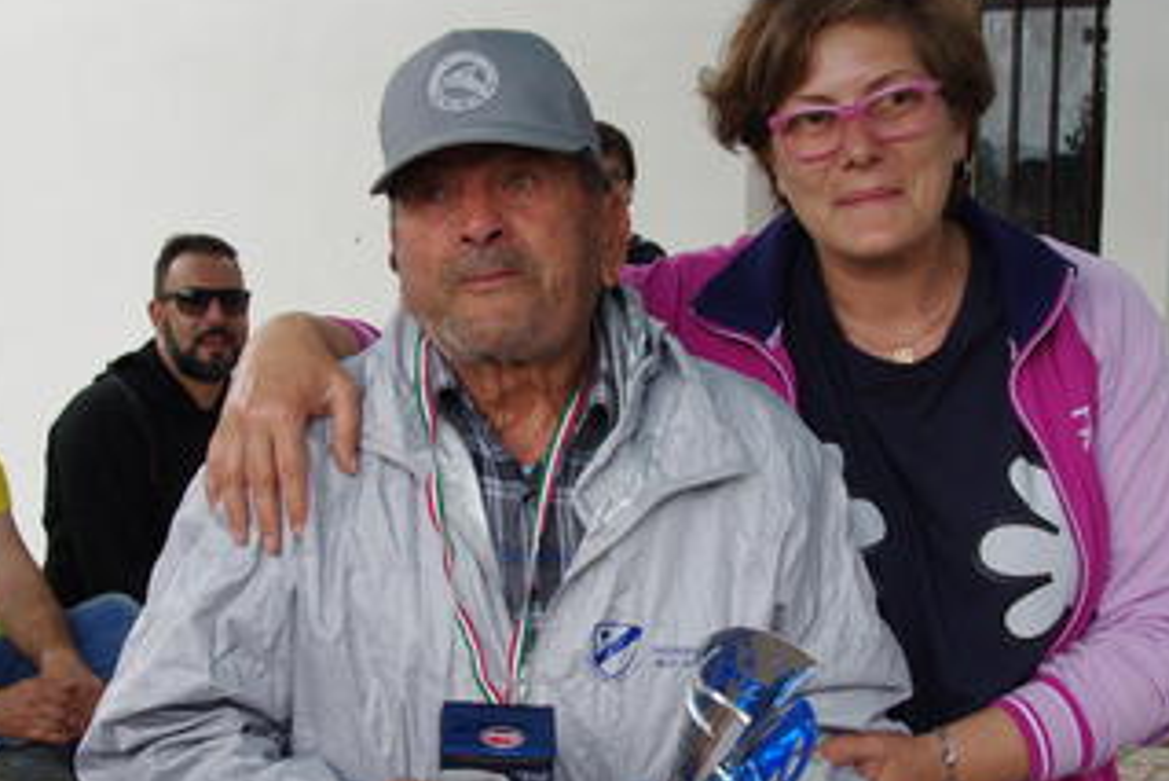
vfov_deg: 18.9
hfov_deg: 28.1
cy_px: 468
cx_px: 597
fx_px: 2339
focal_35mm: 72
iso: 400
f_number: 8
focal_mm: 31
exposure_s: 1/60
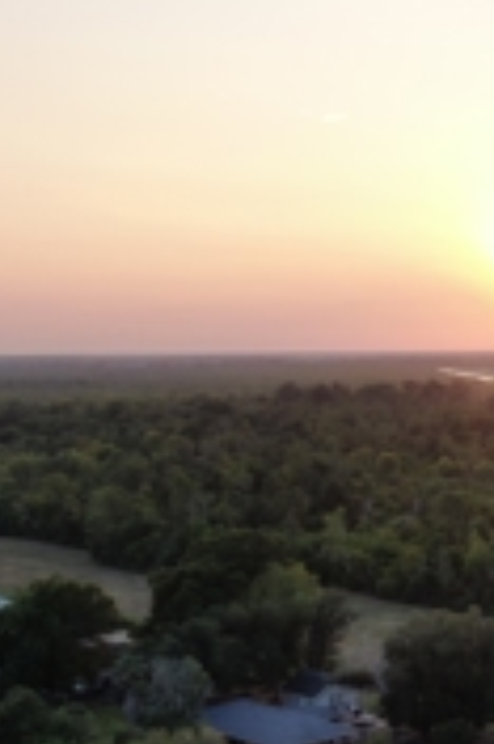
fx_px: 1299
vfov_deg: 31.6
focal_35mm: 63
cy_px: 501
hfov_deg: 20.2
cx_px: 589
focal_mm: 5.11
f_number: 3
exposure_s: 1/400
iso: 100
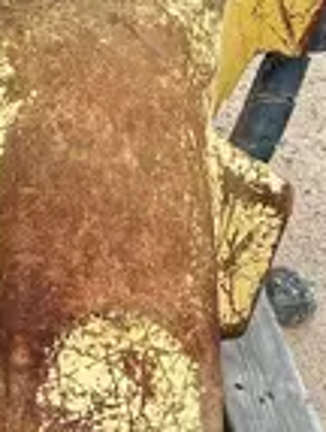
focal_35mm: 133
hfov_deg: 11.1
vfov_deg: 13.8
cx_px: 27
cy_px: 669
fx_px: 1663
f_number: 1.6
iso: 32
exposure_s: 1/487
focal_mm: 4.2
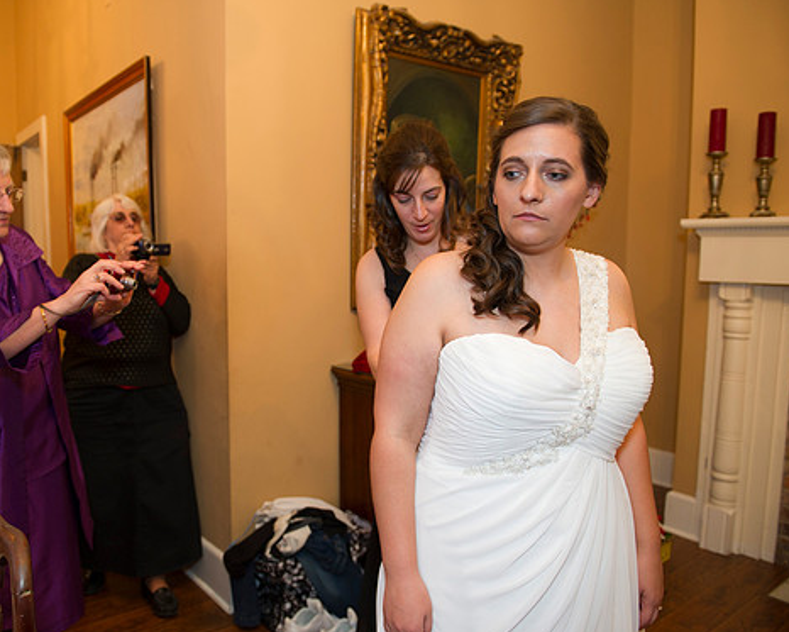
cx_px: 327
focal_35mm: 28
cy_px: 319
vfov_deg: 51.5
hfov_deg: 61.8
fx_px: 654
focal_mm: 24
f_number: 3.2
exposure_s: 1/50
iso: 800
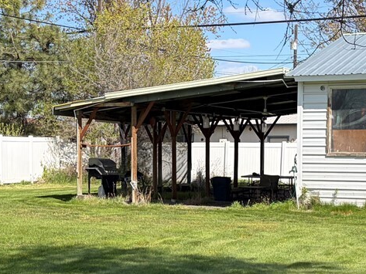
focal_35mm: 88
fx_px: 931
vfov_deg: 16.7
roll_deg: -0.2
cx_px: 225
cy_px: 204
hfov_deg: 22.2
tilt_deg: -2.3
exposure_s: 1/3448
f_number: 1.6
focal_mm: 5.96
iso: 50
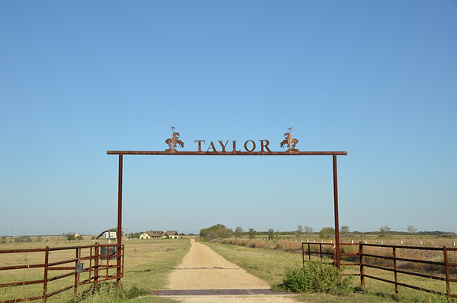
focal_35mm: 48
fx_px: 608
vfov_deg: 27.9
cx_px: 228
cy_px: 152
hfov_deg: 41.2
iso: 200
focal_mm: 32
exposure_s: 1/200
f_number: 7.1
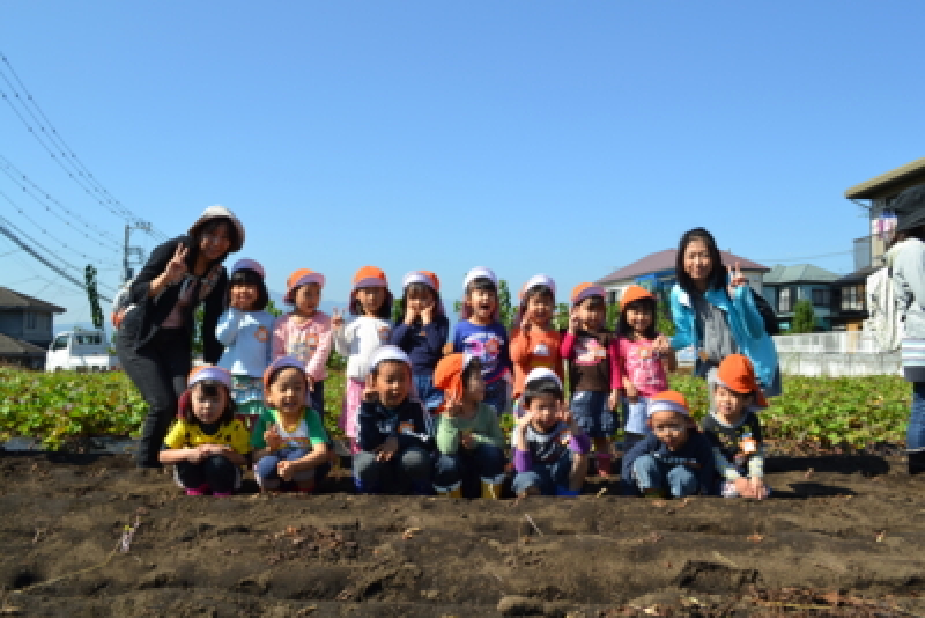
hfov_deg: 57.2
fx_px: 848
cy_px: 309
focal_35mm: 33
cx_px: 462
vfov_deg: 40.0
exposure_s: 1/200
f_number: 7.1
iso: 100
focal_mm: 22
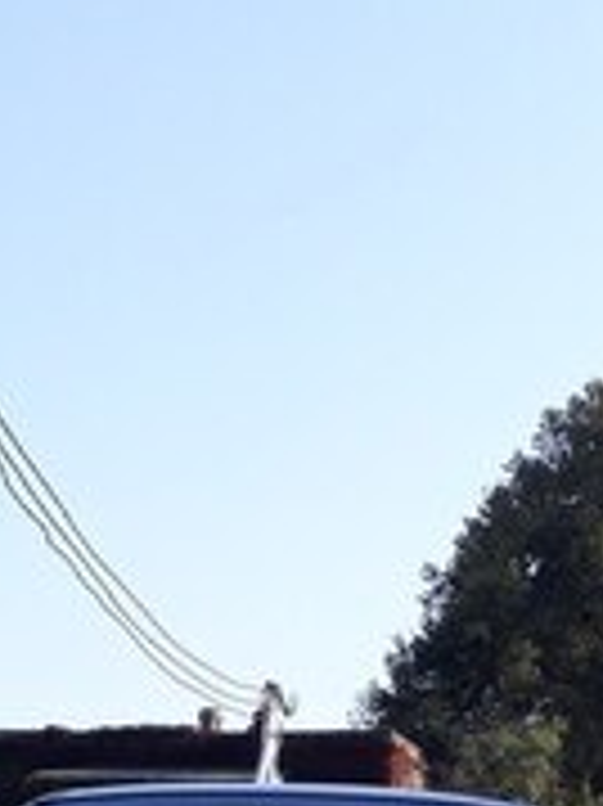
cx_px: 256
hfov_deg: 19.6
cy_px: 1063
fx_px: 1744
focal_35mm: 75
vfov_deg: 23.0
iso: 40
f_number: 1.9
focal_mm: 3.6
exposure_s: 1/671
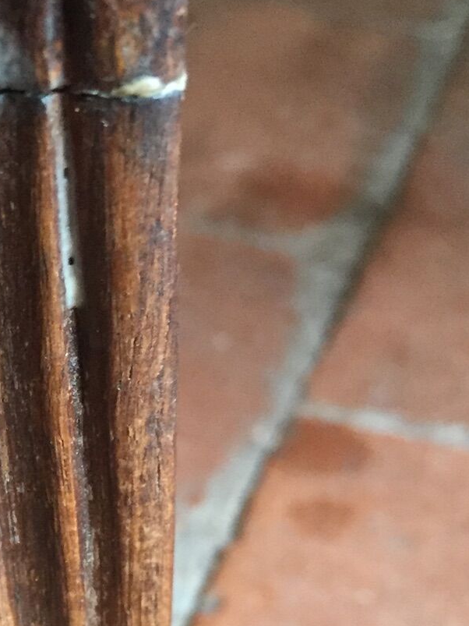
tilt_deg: -39.4
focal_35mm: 74
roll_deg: -2.6
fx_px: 1337
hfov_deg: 19.2
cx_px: -23
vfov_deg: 25.2
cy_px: 607
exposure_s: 1/33
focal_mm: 4.15
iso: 250
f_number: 2.2
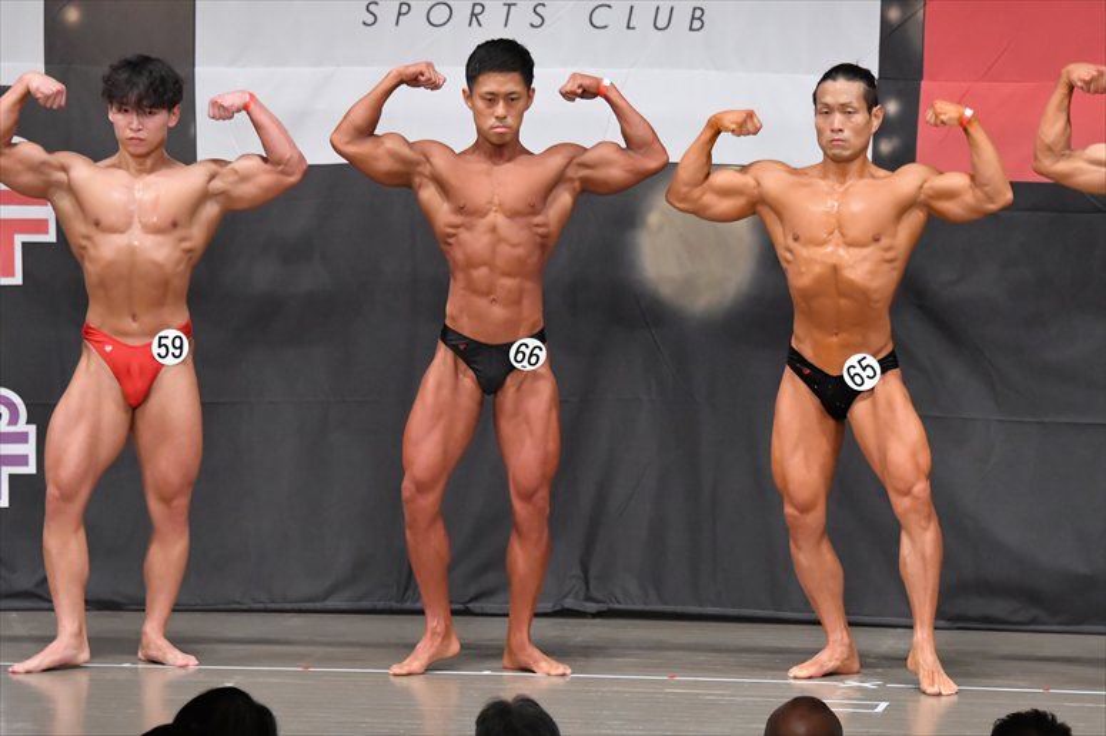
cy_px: 368
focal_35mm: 217
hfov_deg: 9.5
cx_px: 553
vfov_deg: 6.3
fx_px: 6664
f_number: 5.6
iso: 6400
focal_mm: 145
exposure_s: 1/400
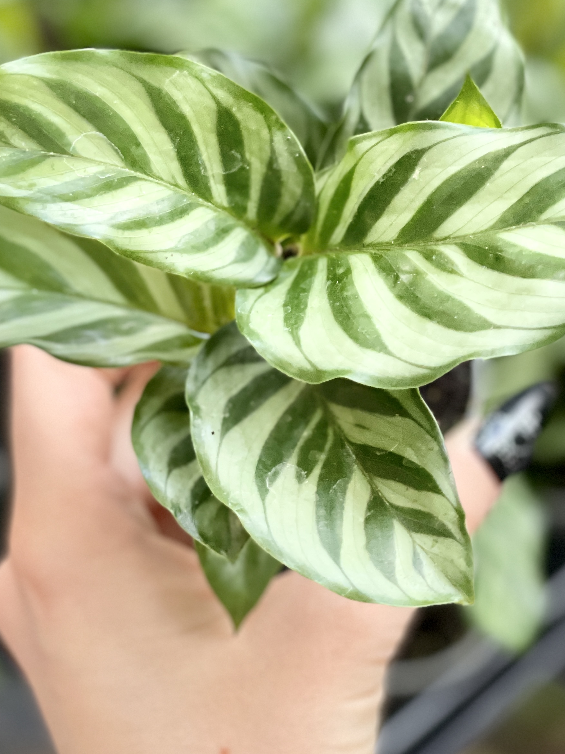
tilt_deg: -42.0
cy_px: 294
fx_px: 2394
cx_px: 353
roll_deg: +0.8
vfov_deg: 17.9
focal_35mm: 110
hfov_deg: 13.4
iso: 200
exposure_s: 1/121
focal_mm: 7.5
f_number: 2.2
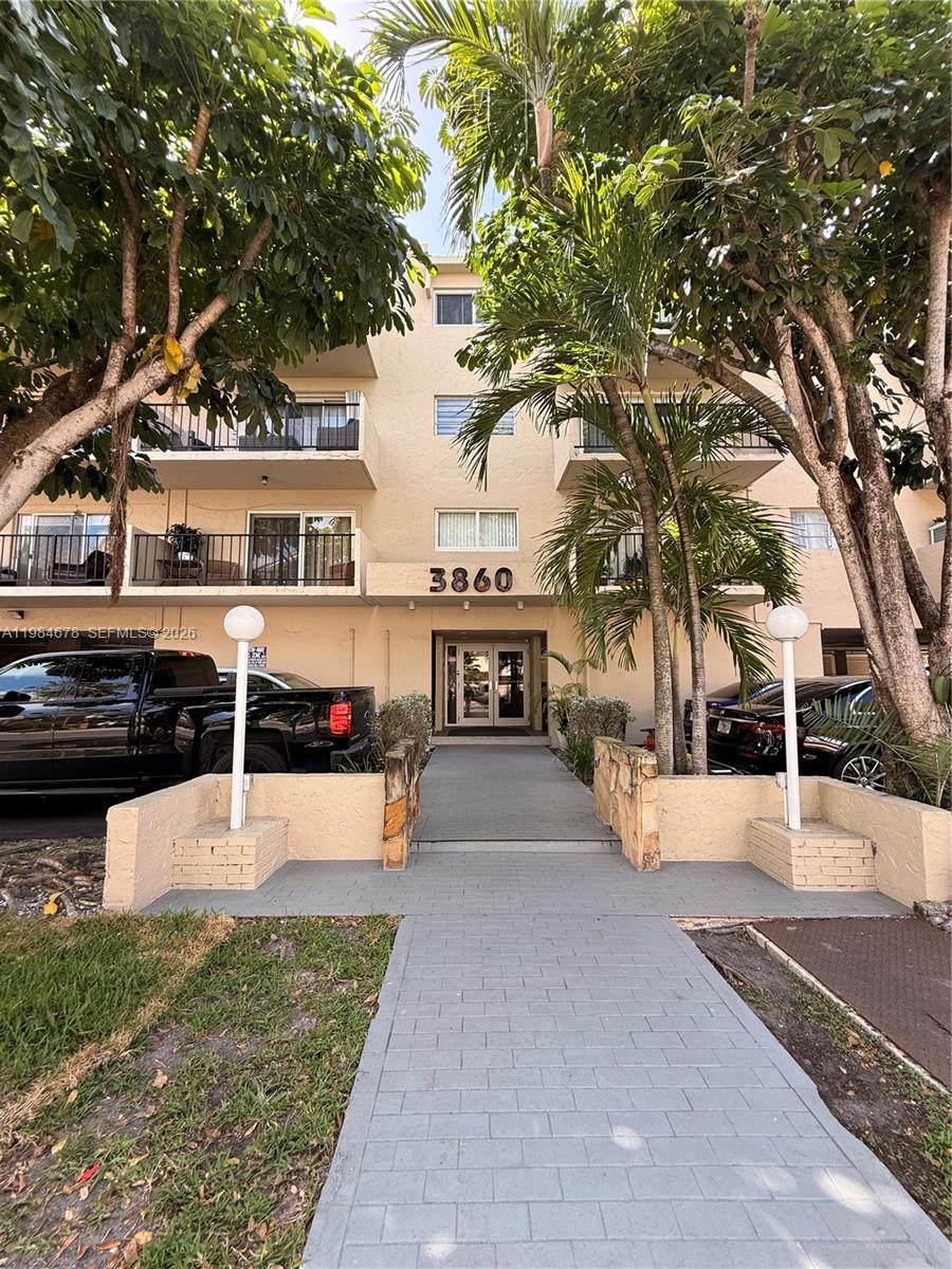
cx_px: 476
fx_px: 513
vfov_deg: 102.1
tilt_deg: +6.9
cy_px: 634
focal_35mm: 14
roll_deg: -0.7
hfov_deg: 85.7
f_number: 2.2
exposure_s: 1/184
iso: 50
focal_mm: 2.22
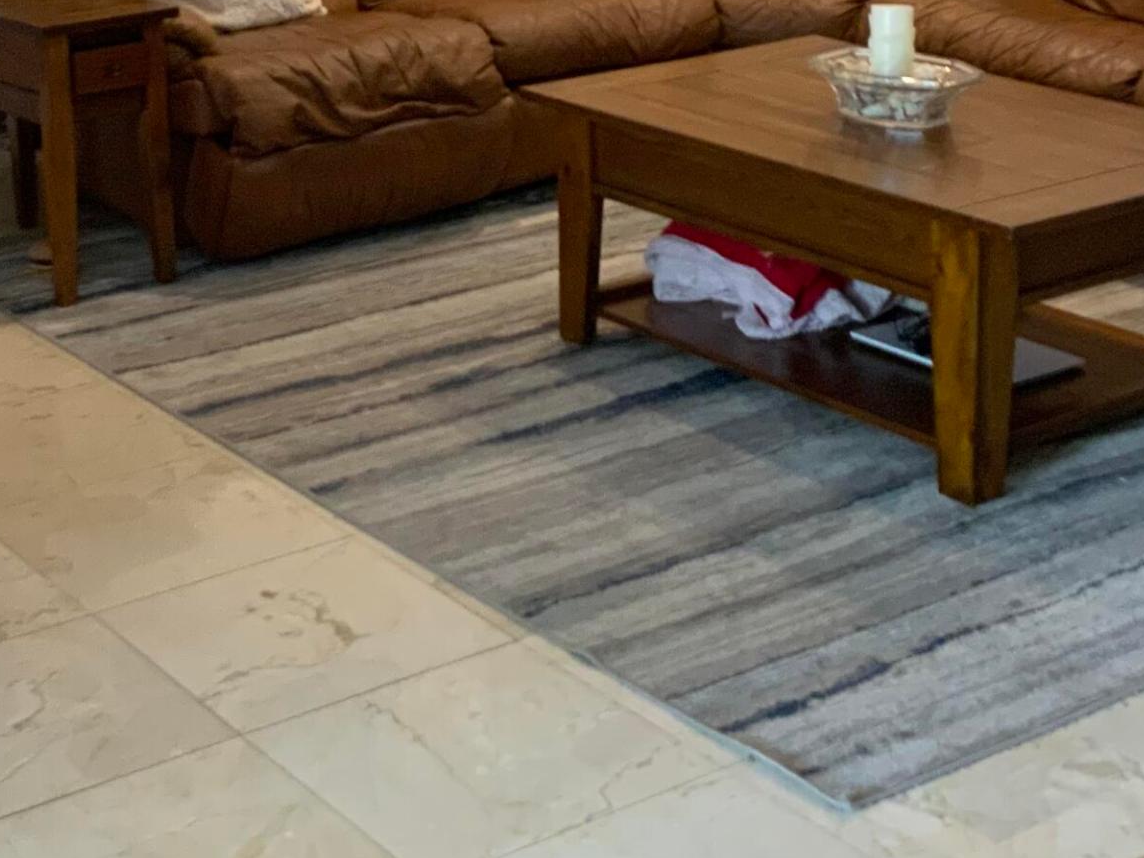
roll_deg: -0.4
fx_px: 2413
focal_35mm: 73
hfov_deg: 26.6
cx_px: 484
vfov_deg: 19.6
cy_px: 5
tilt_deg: -9.8
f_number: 1.8
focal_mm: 3
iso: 160
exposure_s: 1/60
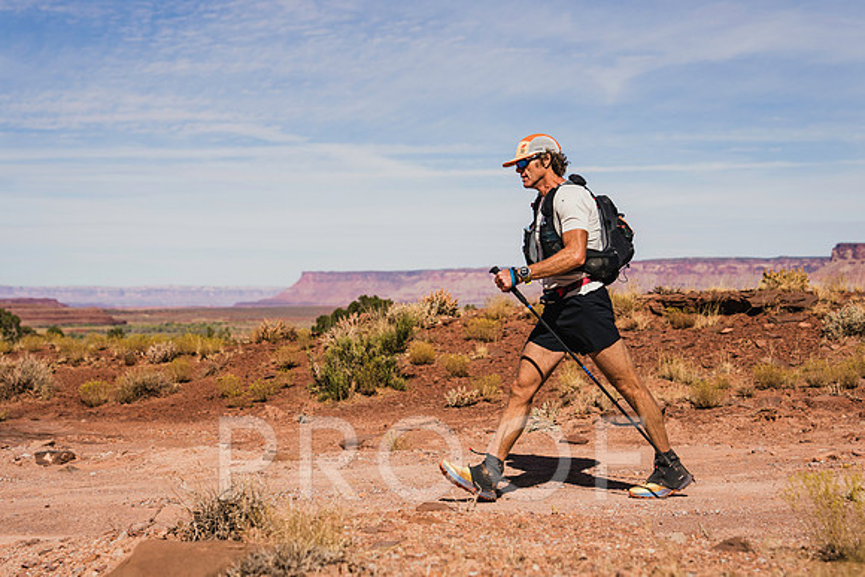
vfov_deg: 21.2
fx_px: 1545
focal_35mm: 64
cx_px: 415
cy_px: 289
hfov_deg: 31.3
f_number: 4.5
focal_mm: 60
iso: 160
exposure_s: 1/2000
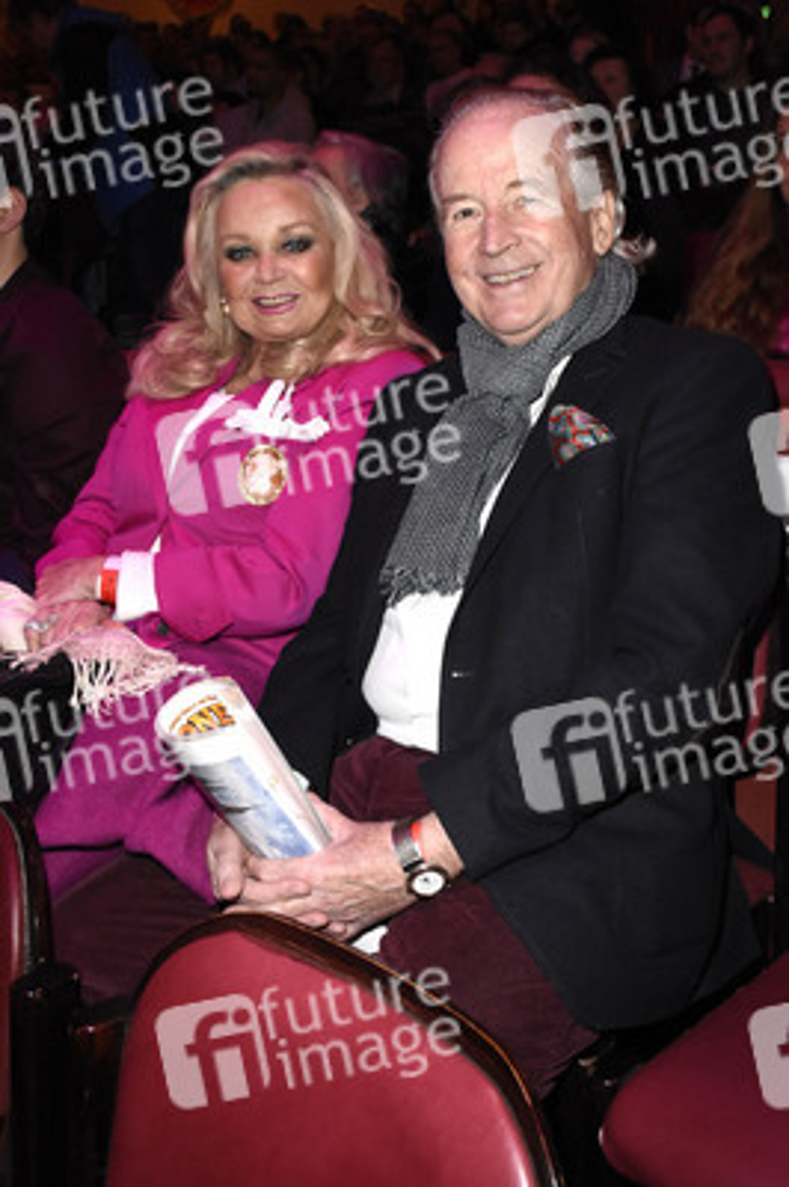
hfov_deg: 38.3
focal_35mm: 34
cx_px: 394
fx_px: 1136
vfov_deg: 55.1
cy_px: 594
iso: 2500
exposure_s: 1/125
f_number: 6.3
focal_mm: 23
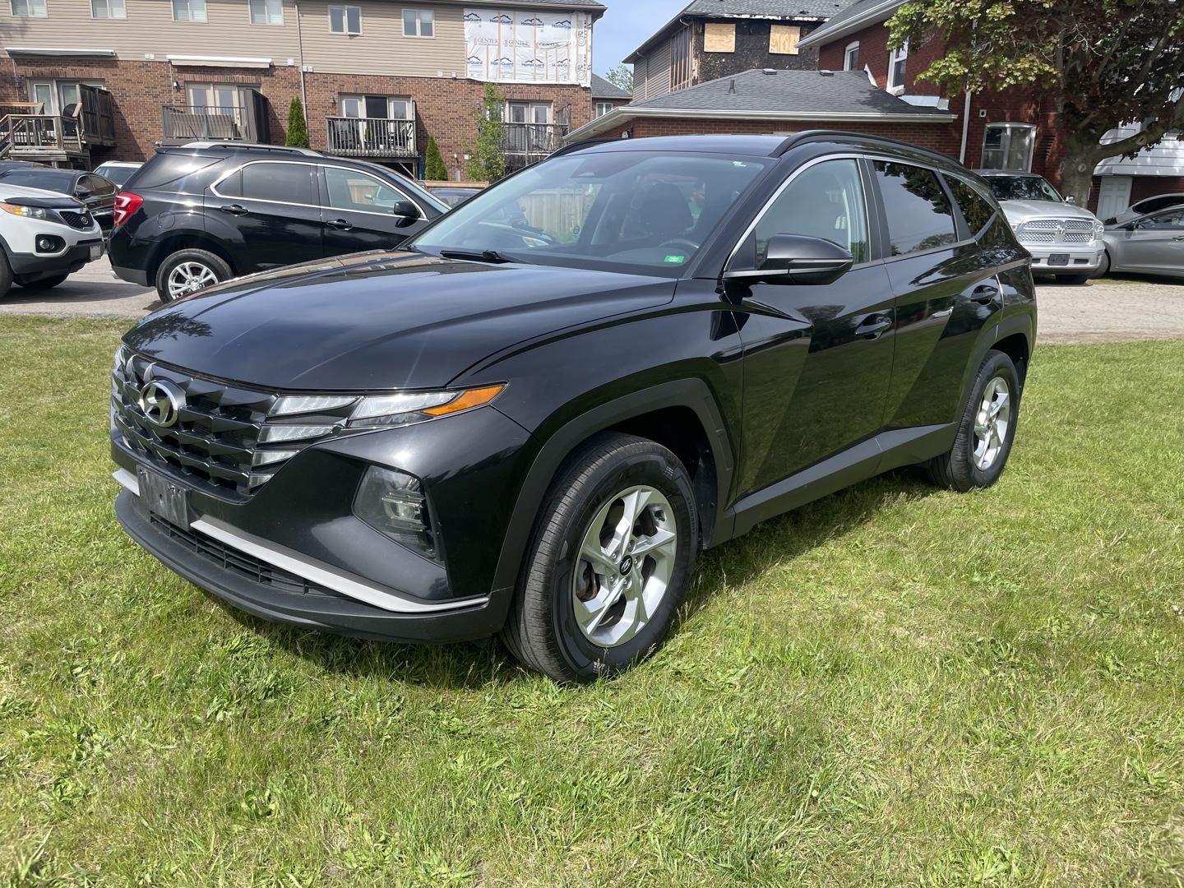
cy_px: 444
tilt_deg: -14.4
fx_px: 889
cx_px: 592
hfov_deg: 67.3
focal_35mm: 26
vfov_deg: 53.1
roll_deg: -0.4
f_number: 1.6
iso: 32
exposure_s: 1/1825
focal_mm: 4.2
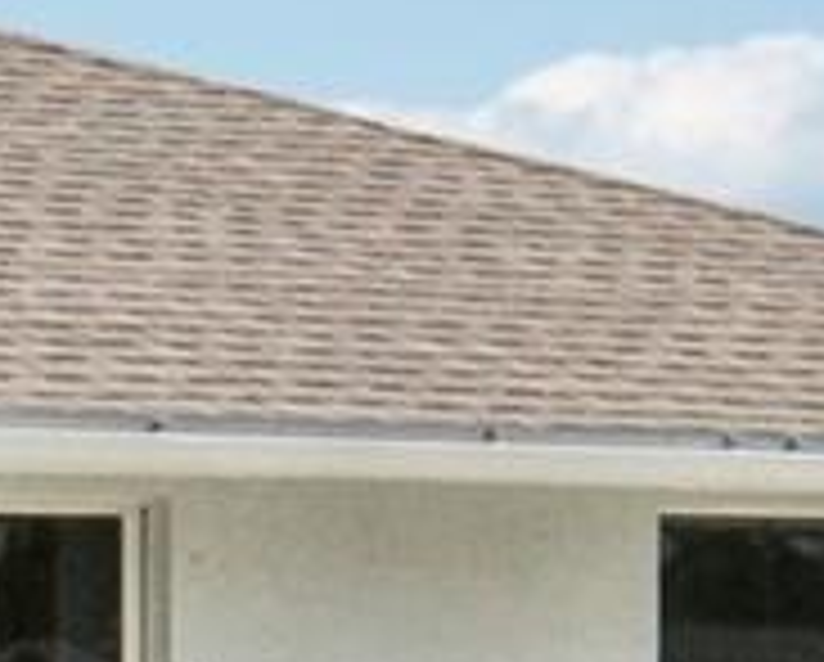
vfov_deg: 5.7
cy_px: 928
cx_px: -1756
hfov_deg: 6.5
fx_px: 6595
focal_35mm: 270
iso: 1250
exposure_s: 1/3500
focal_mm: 21.9
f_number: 8
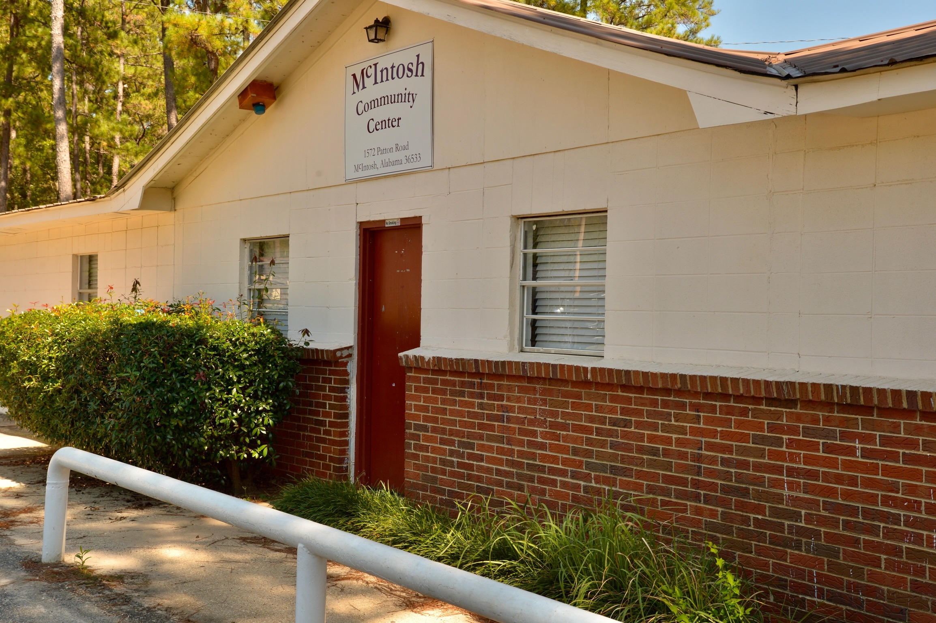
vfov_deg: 28.0
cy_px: 312
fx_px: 1247
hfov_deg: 41.1
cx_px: 468
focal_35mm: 48
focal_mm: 48
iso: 400
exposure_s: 1/320
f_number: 9
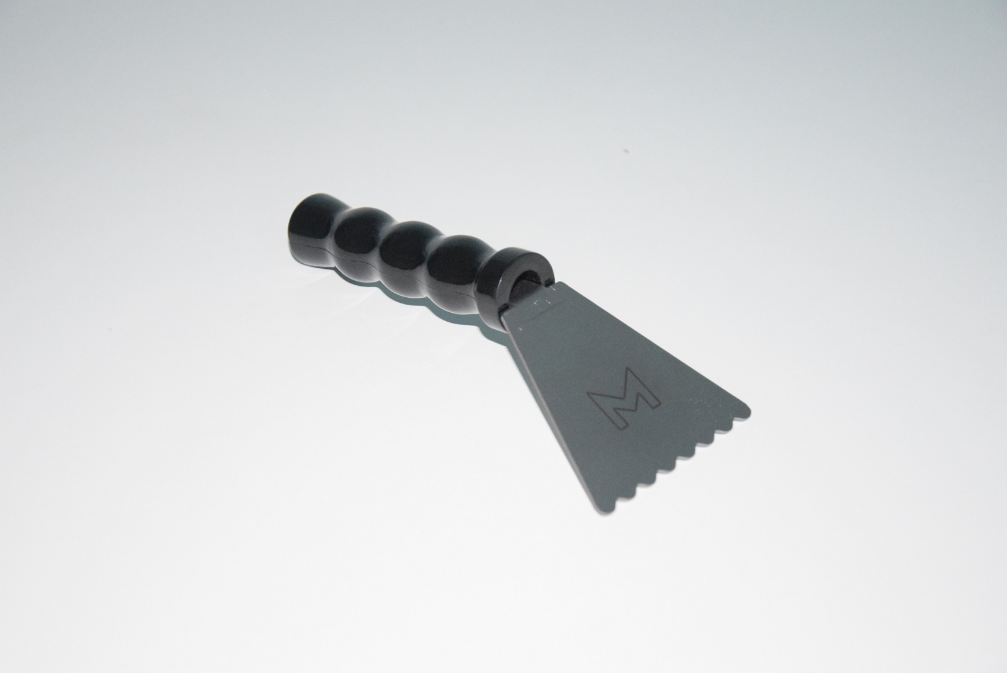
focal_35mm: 75
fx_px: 2099
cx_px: 504
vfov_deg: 18.2
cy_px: 336
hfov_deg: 27.0
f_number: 5
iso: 6400
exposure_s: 1/200
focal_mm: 50
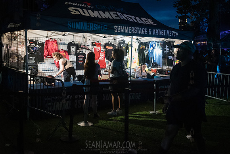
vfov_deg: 37.9
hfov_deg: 54.4
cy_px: 77
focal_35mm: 35
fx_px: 224
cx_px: 115
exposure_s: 1/160
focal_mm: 35
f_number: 3.2
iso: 8000
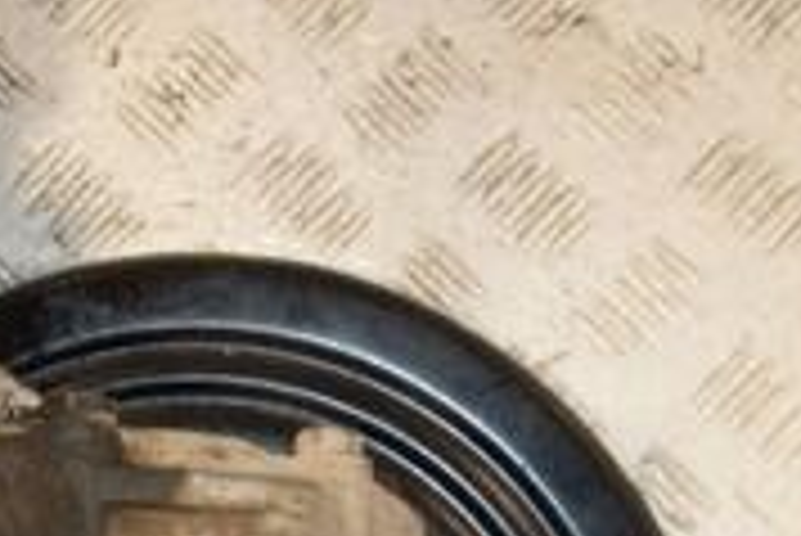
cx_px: 176
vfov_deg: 14.7
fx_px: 2026
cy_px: 608
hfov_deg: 22.1
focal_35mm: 91
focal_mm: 18
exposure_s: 1/200
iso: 800
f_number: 8
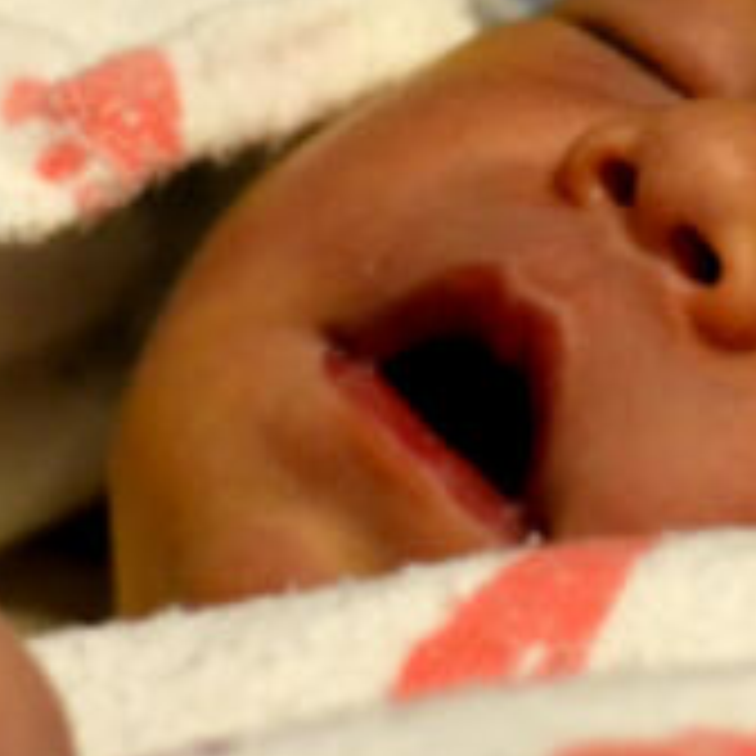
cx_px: 731
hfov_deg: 7.2
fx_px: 5980
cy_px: 295
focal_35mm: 242
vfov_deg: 7.2
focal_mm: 50
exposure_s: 1/30
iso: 800
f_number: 3.2
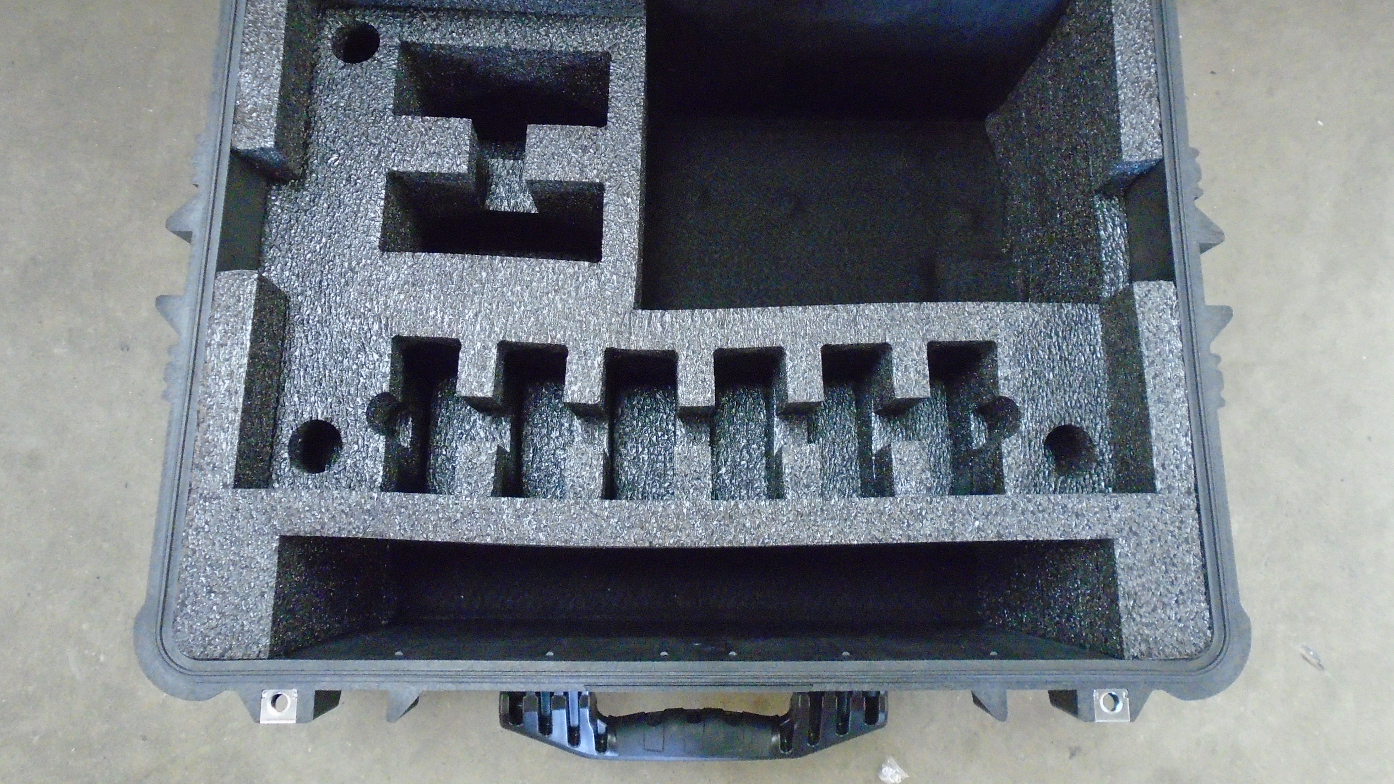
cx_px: 707
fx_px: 1072
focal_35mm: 29
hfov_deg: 66.1
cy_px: 304
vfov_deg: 40.0
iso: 800
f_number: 3.2
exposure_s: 1/20
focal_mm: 4.6
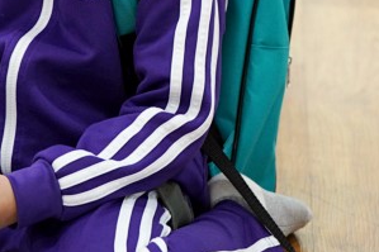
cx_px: 103
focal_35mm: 331
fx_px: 3483
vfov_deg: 4.1
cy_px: -11
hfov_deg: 6.2
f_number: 4
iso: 1600
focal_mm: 110
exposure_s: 1/160
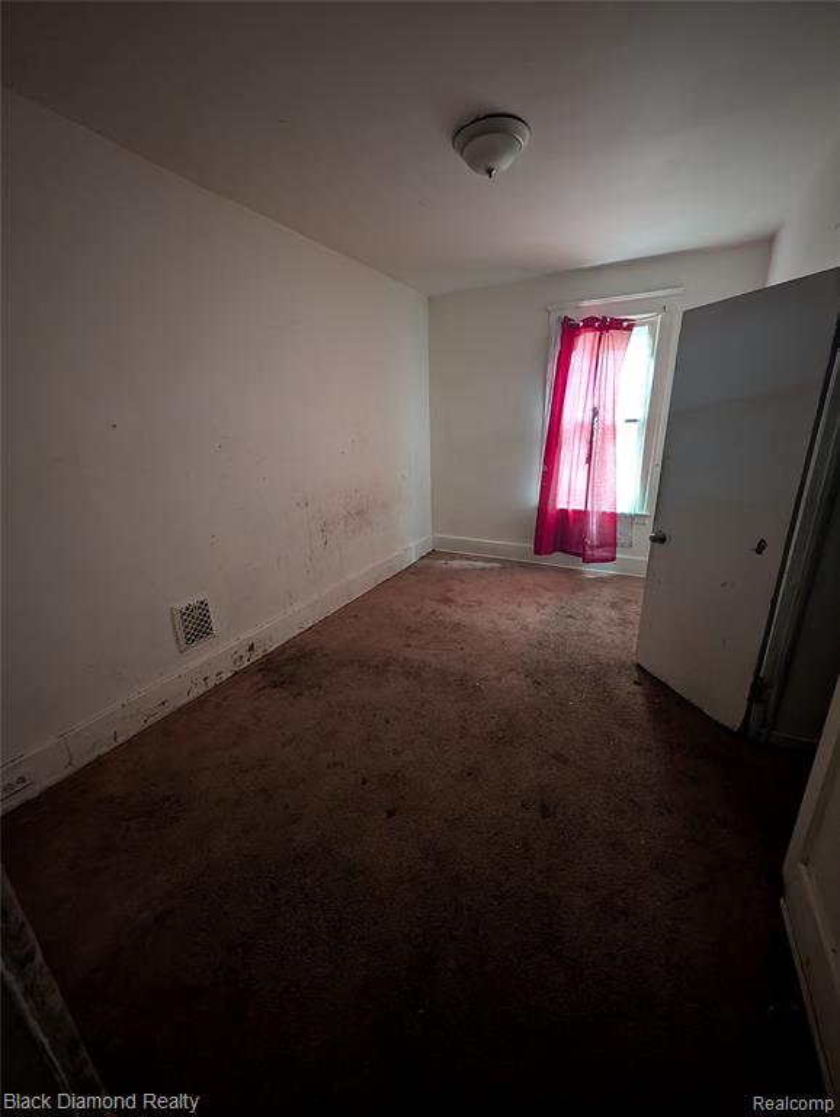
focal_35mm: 12
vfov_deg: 110.5
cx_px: 420
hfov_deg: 94.6
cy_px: 558
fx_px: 387
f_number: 1.7
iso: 944
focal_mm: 2.02
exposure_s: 1/14.3
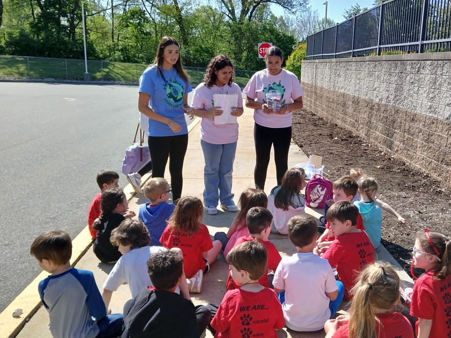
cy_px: 183
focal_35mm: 33
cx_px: 279
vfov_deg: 42.9
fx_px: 430
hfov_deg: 54.8
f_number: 1.8
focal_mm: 3.98
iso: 20
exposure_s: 1/415
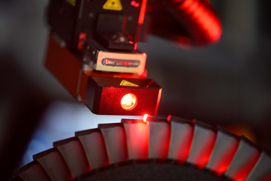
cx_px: 136
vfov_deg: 13.0
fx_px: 790
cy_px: 90
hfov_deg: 19.5
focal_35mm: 105
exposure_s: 1/200
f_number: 1.4
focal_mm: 105
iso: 2500
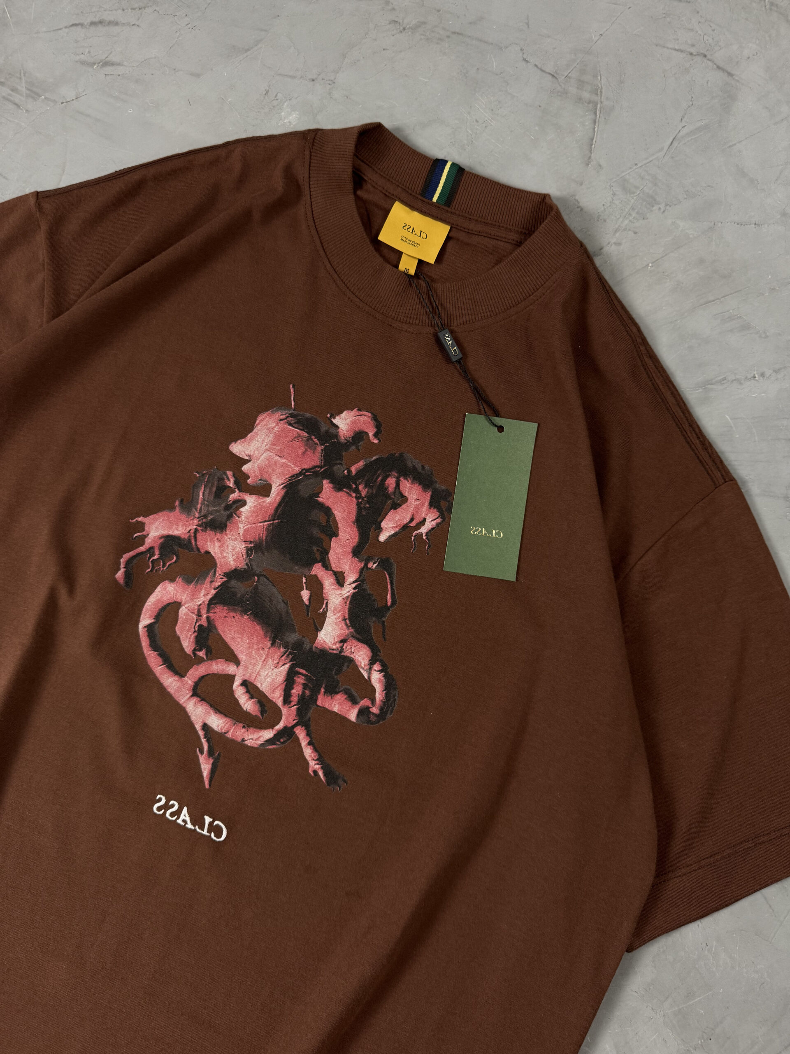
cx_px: 395
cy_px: 527
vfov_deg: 71.6
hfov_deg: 56.8
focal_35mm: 24
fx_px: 730
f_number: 1.78
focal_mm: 6.76
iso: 200
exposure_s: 1/60
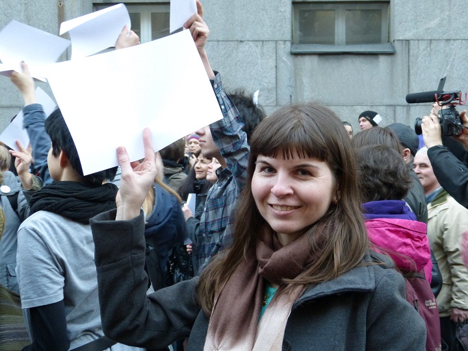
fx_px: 609
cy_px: 176
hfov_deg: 42.1
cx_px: 234
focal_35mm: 45
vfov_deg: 32.2
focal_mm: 8.1
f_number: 3.2
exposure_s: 1/30
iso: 400
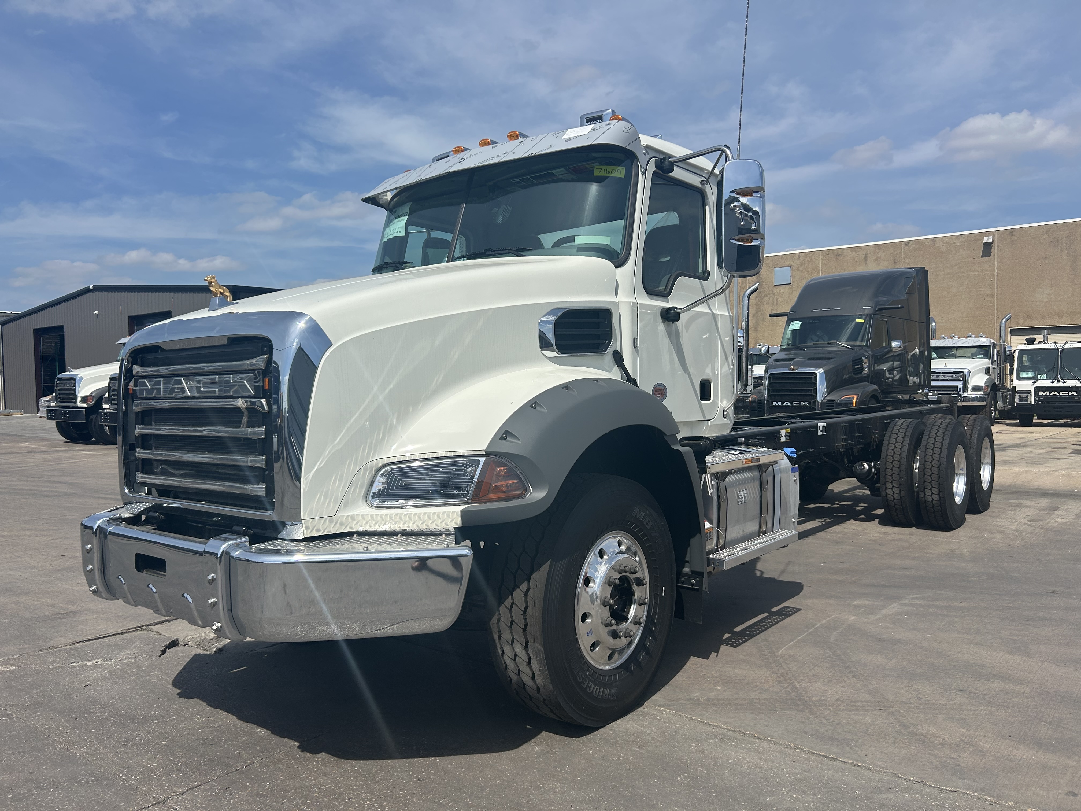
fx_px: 812
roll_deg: +1.4
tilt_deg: -2.9
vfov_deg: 53.1
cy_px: 406
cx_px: 540
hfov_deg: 67.3
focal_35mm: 26
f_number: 1.5
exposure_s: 1/8000
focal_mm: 5.7
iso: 50
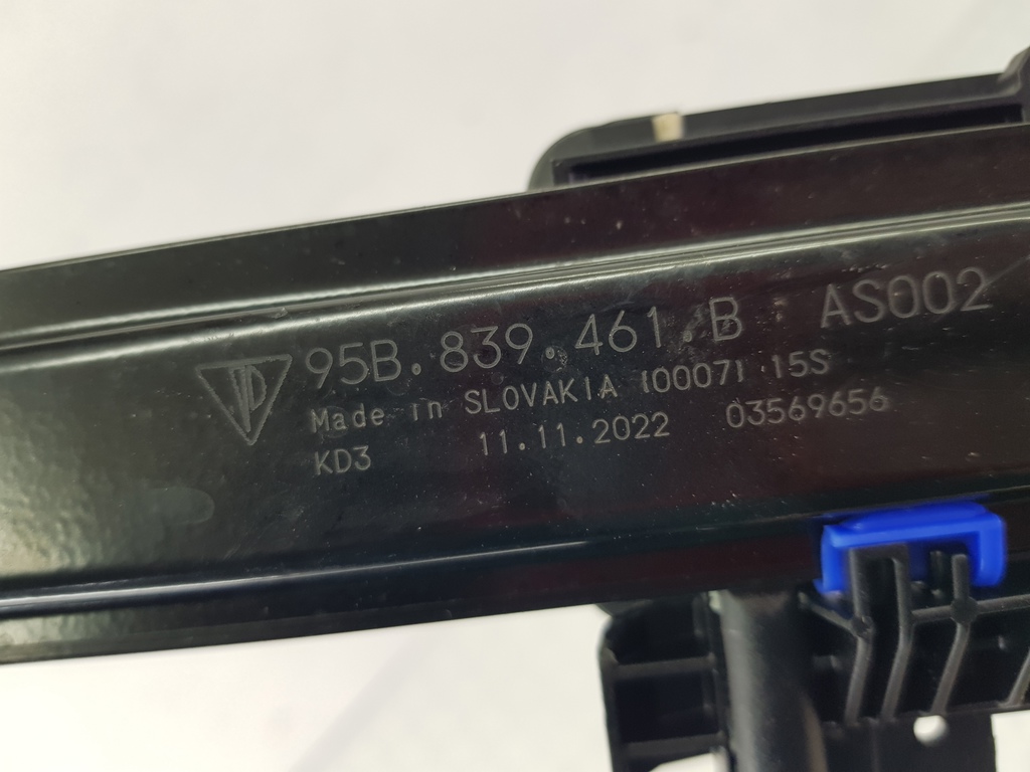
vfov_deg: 53.1
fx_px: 774
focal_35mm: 26
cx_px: 515
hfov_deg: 67.3
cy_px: 386
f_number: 1.7
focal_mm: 4.2
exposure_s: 1/100
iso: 80
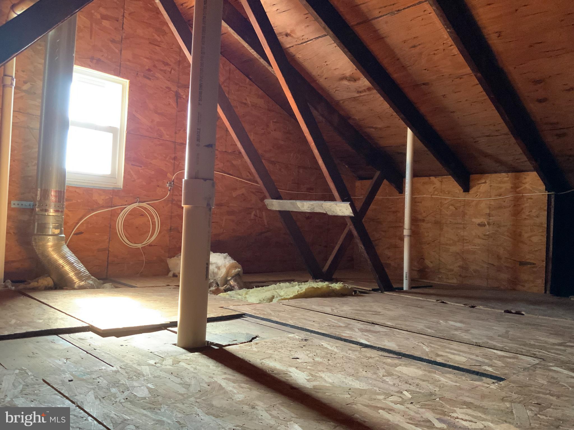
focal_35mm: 29
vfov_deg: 48.2
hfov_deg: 61.7
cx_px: 287
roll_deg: -2.4
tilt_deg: +1.3
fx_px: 481
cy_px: 215
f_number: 1.8
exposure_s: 1/41
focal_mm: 3
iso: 320
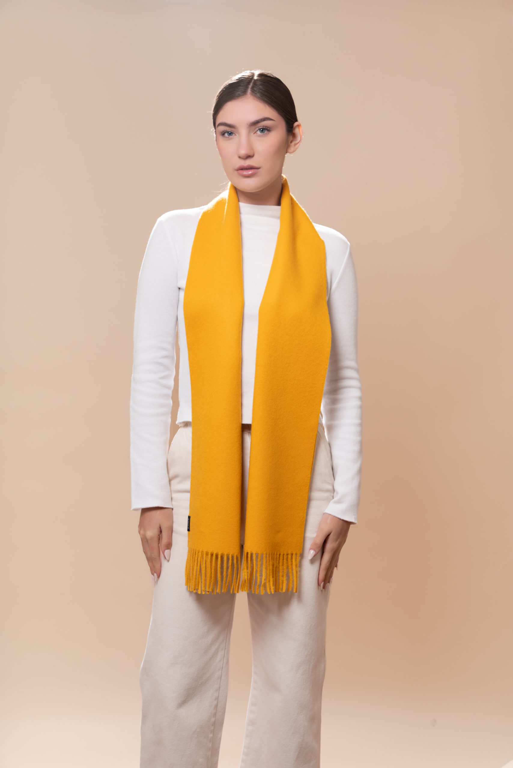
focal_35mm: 65
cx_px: 256
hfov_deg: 20.8
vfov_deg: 30.8
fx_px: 1397
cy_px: 384
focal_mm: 65.4
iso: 200
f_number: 7.1
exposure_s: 1/200
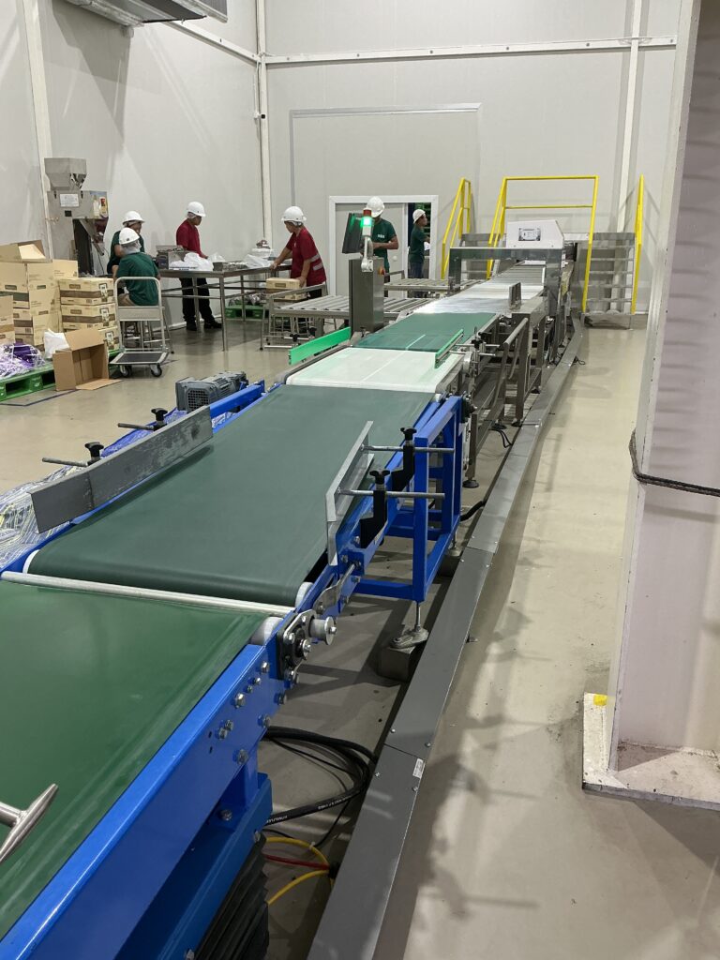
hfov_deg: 48.2
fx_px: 804
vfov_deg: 61.7
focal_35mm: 29
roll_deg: +0.3
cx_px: 360
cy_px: 480
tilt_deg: -17.0
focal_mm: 3
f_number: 1.8
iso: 80
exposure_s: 1/50
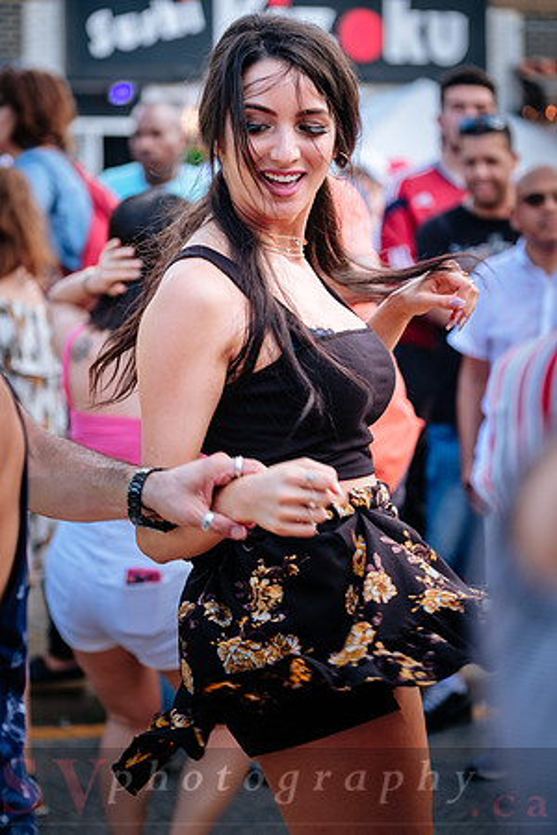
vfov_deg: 16.3
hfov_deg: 10.9
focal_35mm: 126
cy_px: 418
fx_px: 2924
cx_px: 278
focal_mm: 83.8
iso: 200
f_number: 2.8
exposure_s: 1/250
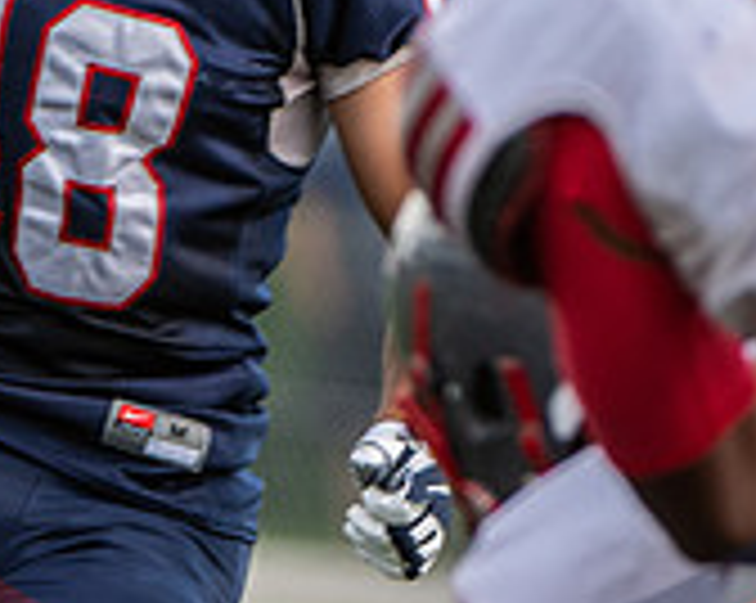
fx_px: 33054
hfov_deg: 1.3
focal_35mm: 1479
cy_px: 121
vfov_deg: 1.0
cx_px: 376
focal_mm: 280
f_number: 4
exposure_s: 1/1000
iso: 220
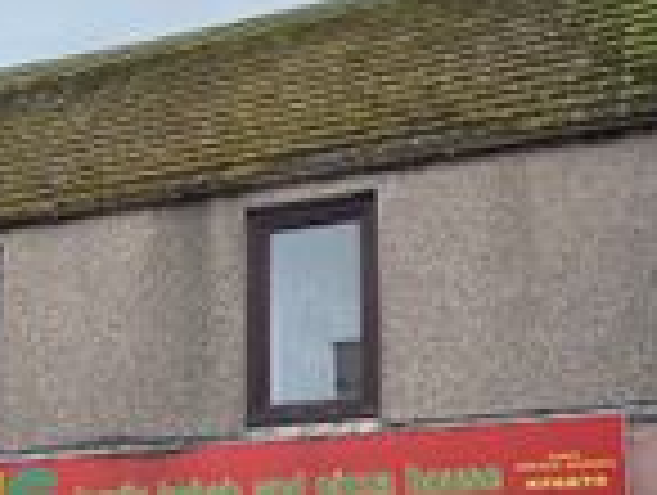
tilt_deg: +12.5
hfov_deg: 27.0
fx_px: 1350
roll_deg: -0.4
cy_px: 441
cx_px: 166
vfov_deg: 20.4
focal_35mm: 71
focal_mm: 4.2
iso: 32
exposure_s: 1/2506
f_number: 1.6
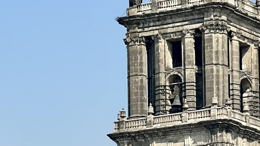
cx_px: 152
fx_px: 1923
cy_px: 180
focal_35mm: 279
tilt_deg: +9.8
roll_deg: -0.2
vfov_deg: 4.3
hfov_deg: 7.7
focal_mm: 9
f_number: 2.8
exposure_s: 1/742
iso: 32
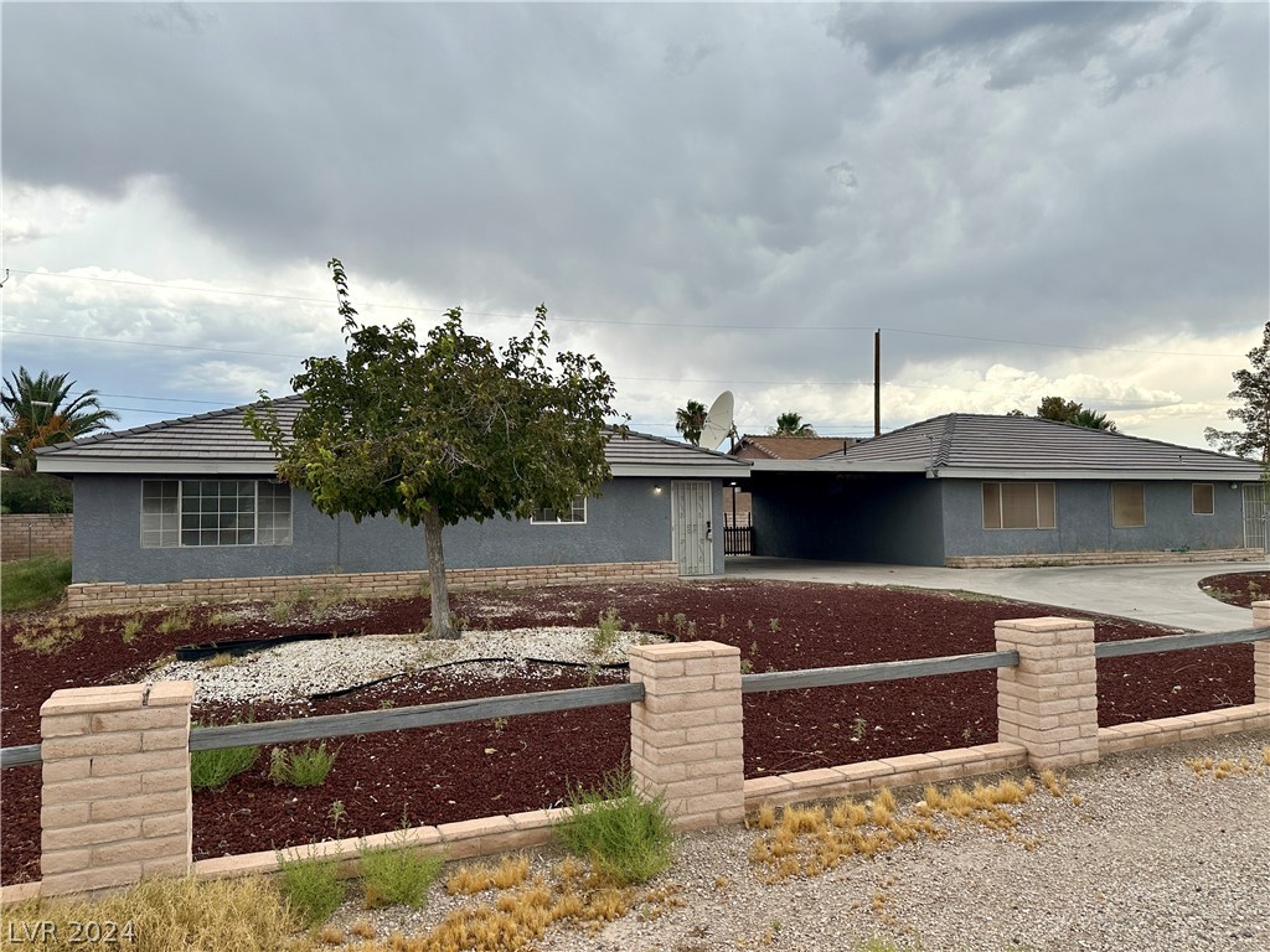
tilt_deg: +2.4
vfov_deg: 56.8
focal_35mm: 24
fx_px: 881
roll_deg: +1.1
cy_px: 476
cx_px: 635
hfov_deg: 71.6
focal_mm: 6.86
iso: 80
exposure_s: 1/2882
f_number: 1.78
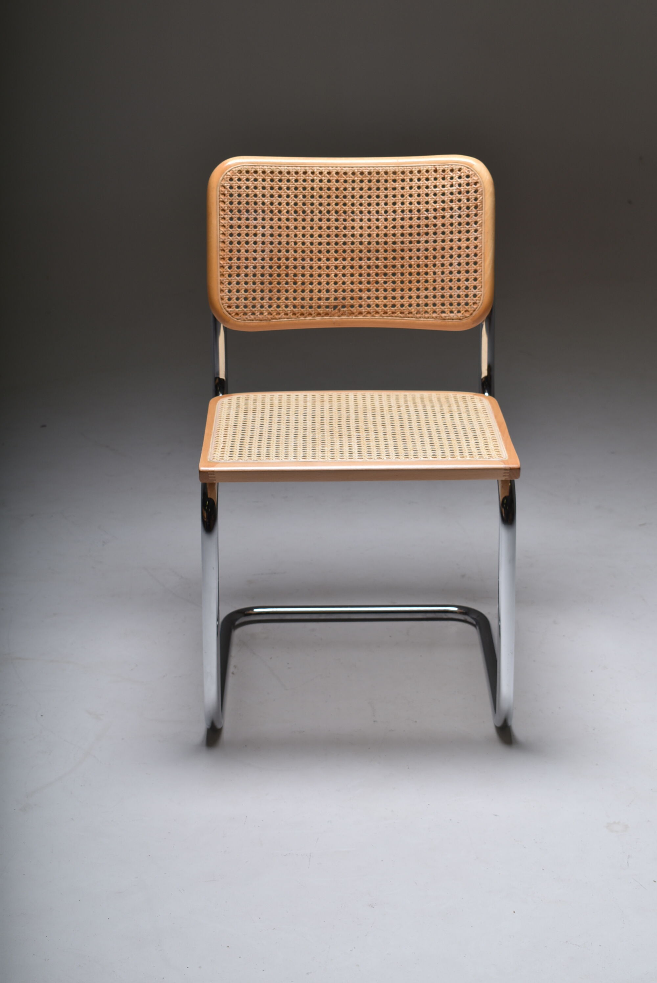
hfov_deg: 19.0
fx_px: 1967
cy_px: 492
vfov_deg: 28.1
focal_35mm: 72
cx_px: 328
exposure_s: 1/200
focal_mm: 48
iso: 100
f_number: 7.1
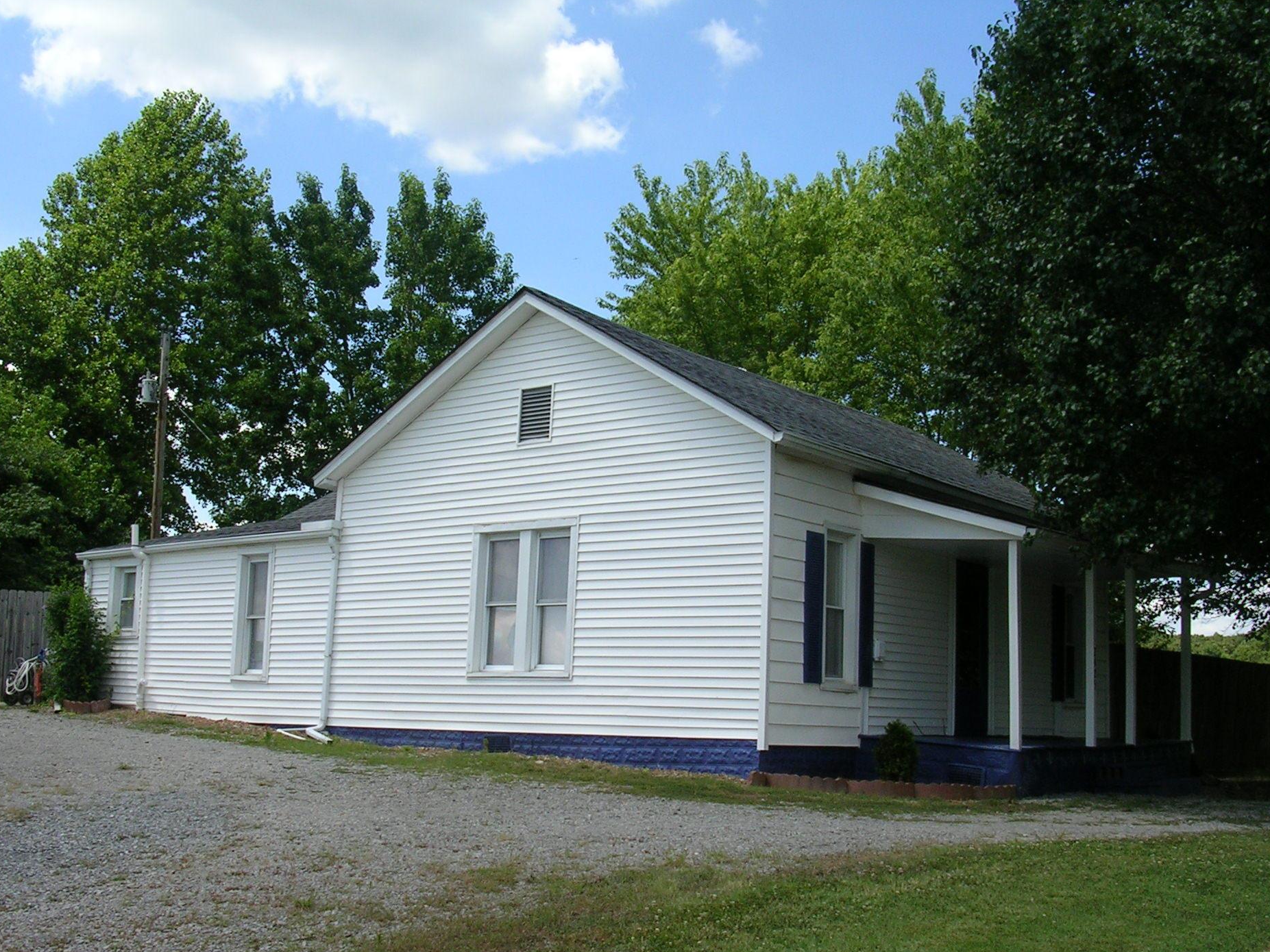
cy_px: 509
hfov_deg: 44.8
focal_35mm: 42
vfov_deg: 34.3
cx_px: 607
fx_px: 1541
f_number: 5.6
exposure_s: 1/245
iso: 50
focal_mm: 5.8
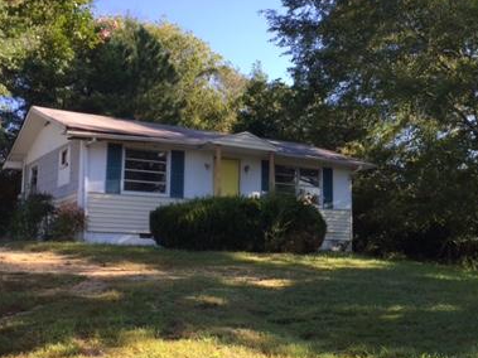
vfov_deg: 29.7
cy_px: 170
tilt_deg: +9.2
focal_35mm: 49
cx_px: 315
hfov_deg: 38.5
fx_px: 676
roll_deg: -0.2
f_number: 2.2
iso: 32
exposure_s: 1/476
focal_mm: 4.15
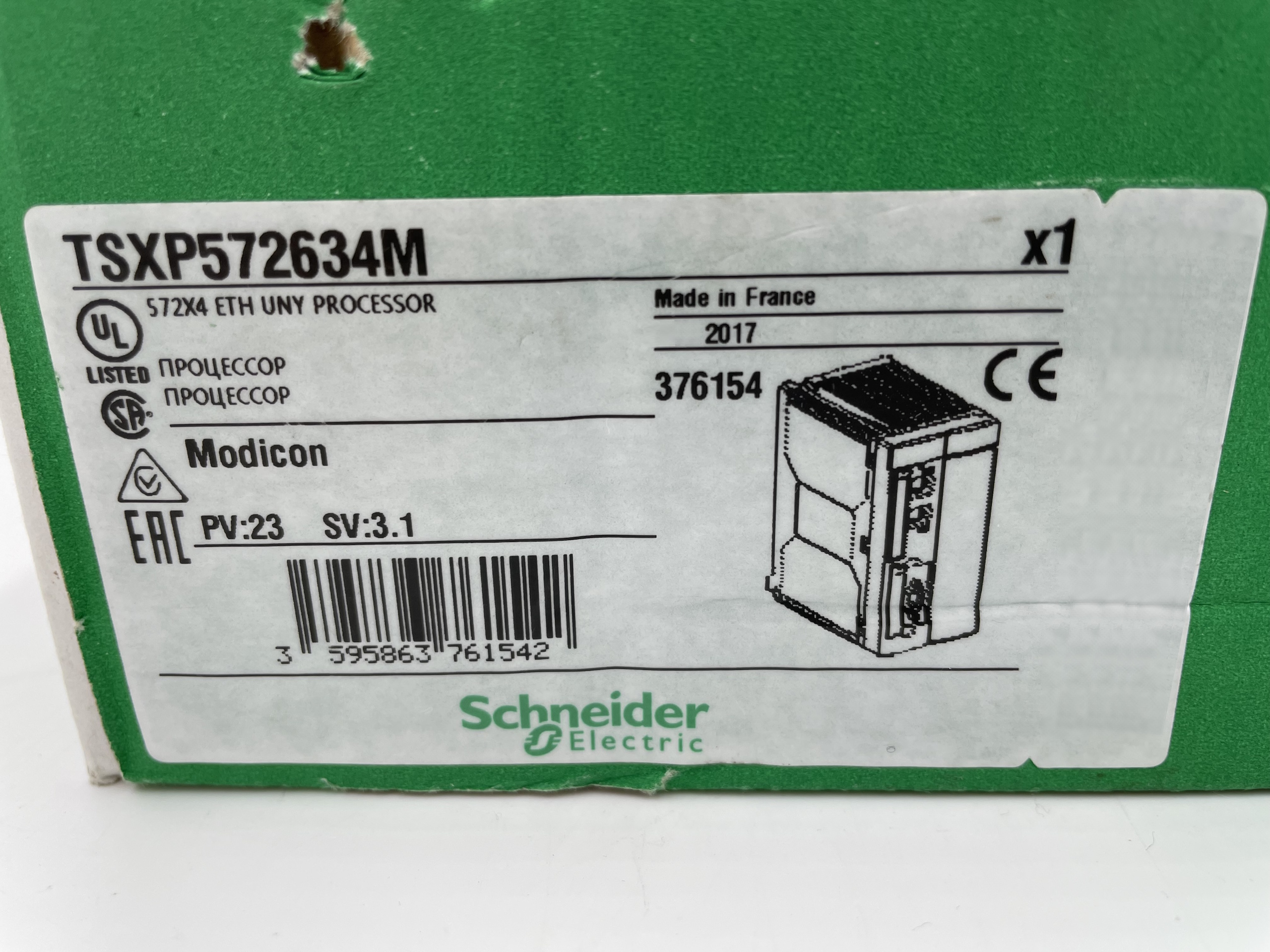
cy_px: 476
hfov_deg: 67.3
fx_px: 954
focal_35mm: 26
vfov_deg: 53.1
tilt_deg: -20.3
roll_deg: +1.1
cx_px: 635
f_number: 1.6
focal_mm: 4.2
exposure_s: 1/284
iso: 32
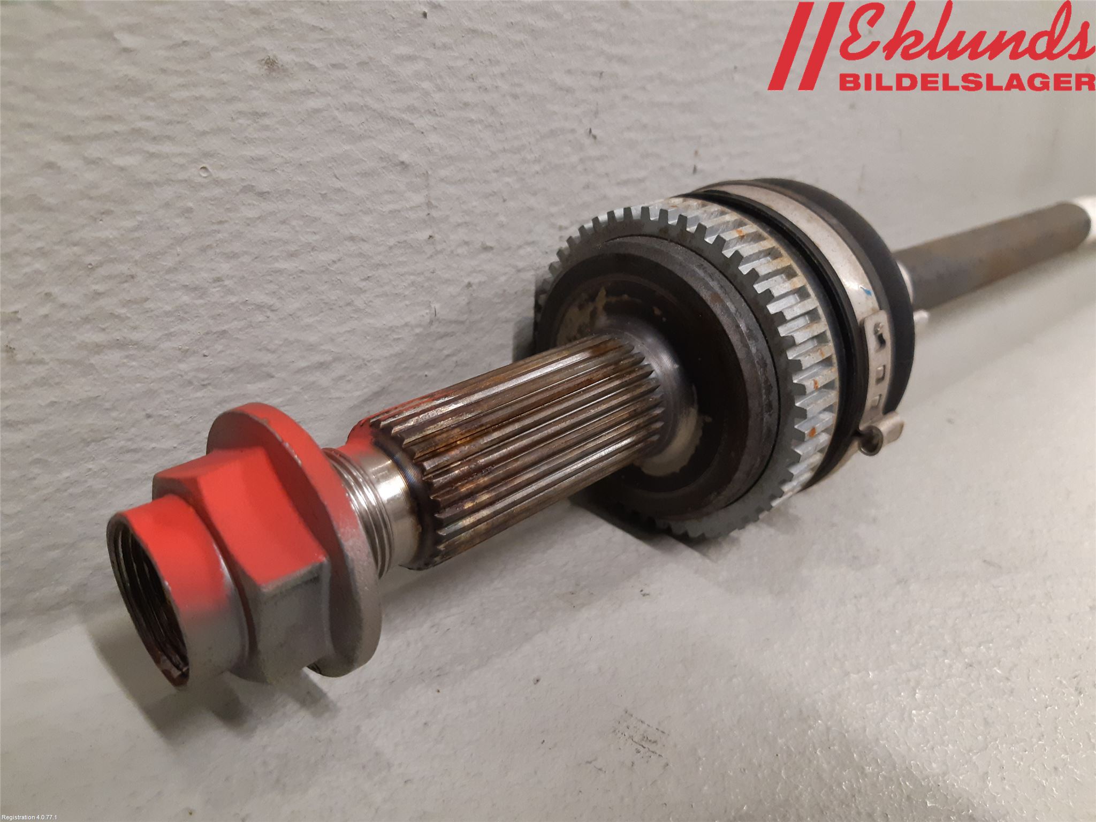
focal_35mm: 26
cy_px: 411
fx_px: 823
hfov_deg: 67.3
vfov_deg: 53.1
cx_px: 548
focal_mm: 3.93
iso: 250
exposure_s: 1/50
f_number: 1.7
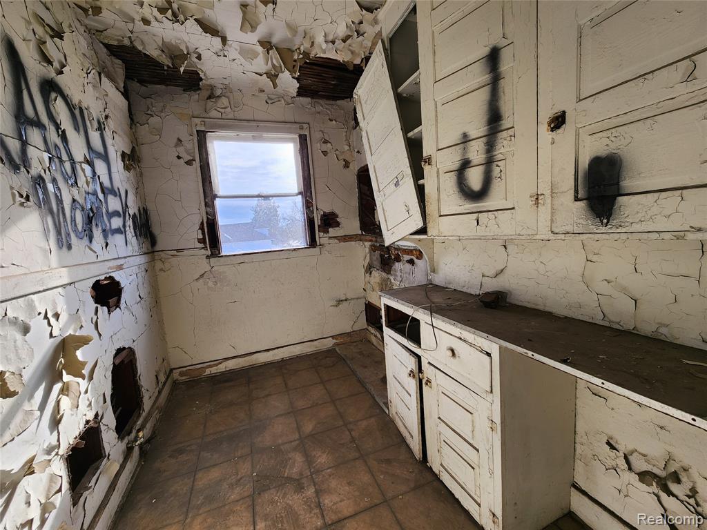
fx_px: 266
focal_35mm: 13
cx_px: 354
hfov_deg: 106.2
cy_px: 265
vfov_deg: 89.9
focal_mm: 2.2
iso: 50
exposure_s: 1/282
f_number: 2.2
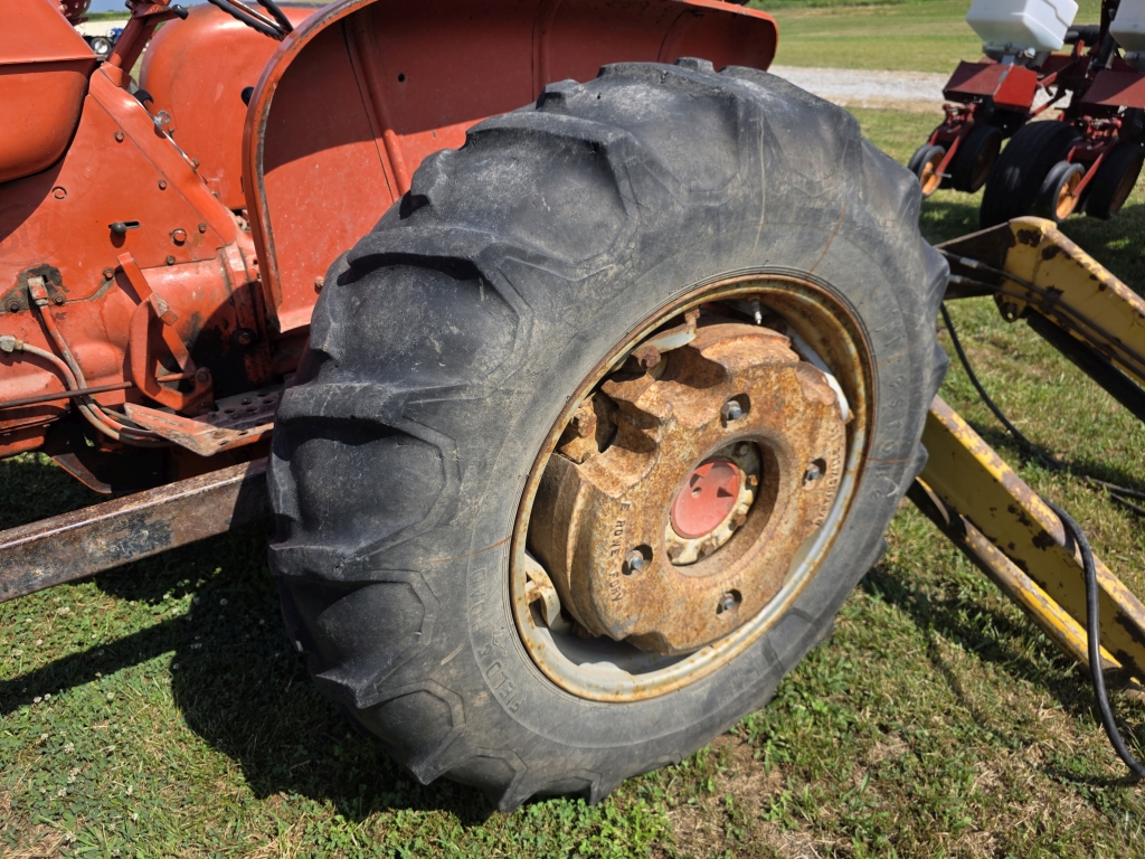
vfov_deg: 58.9
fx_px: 761
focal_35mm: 23
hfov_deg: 73.9
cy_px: 430
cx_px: 572
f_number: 1.7
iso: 80
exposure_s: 1/4650
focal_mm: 6.3
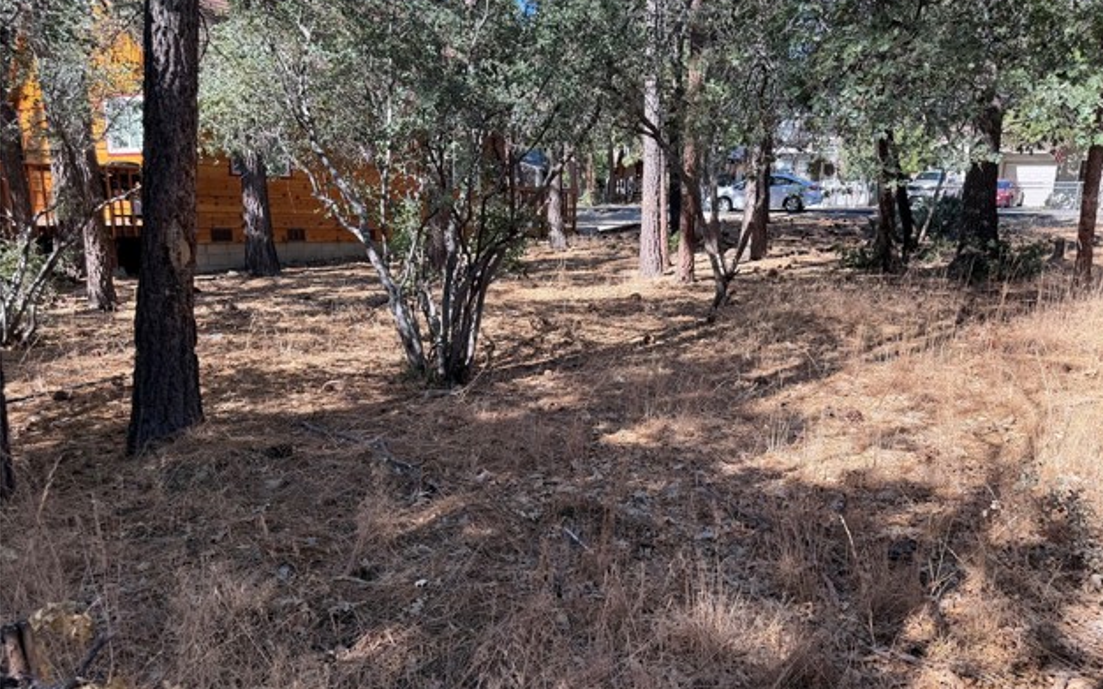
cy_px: 396
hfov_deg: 70.4
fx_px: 781
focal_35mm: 26
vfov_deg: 47.4
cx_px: 562
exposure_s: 1/539
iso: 80
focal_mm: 6.76
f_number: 1.78
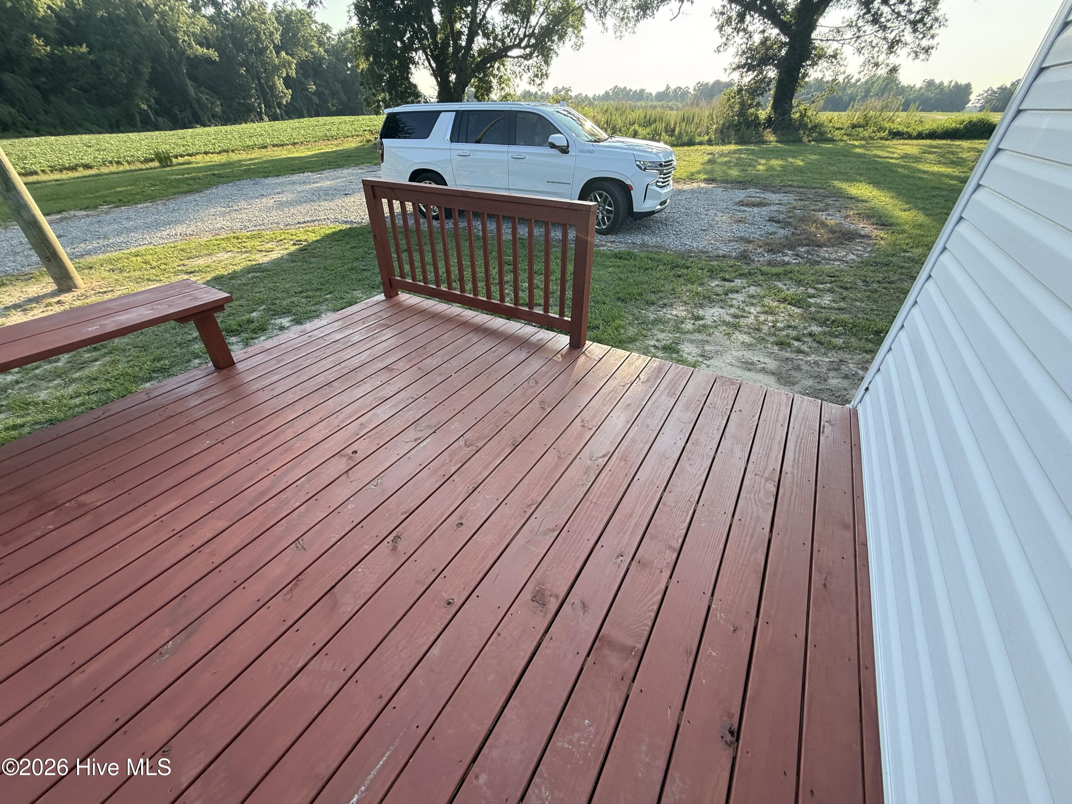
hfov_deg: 102.1
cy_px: 402
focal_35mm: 14
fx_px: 434
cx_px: 536
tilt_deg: -33.7
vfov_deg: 85.7
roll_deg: -0.3
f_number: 2.2
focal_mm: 2.22
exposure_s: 1/267
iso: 50
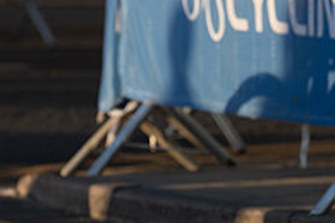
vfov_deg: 3.0
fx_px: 4252
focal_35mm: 457
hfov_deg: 4.5
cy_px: -35
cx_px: -141
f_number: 4
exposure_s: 1/1000
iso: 200
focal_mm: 154
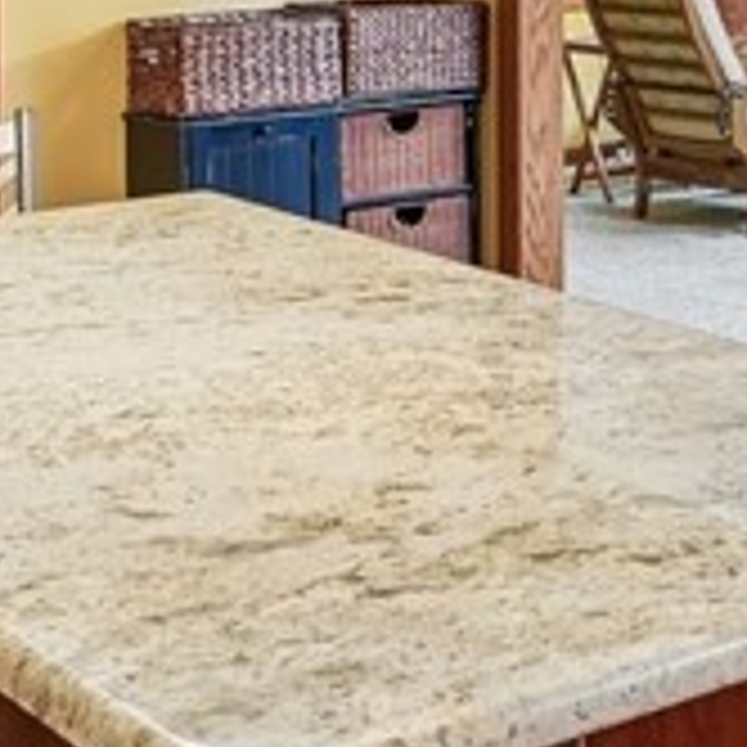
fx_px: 2173
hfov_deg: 18.9
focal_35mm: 89
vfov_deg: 18.5
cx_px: 783
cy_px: -155
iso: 400
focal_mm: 16
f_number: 8
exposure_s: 1/4
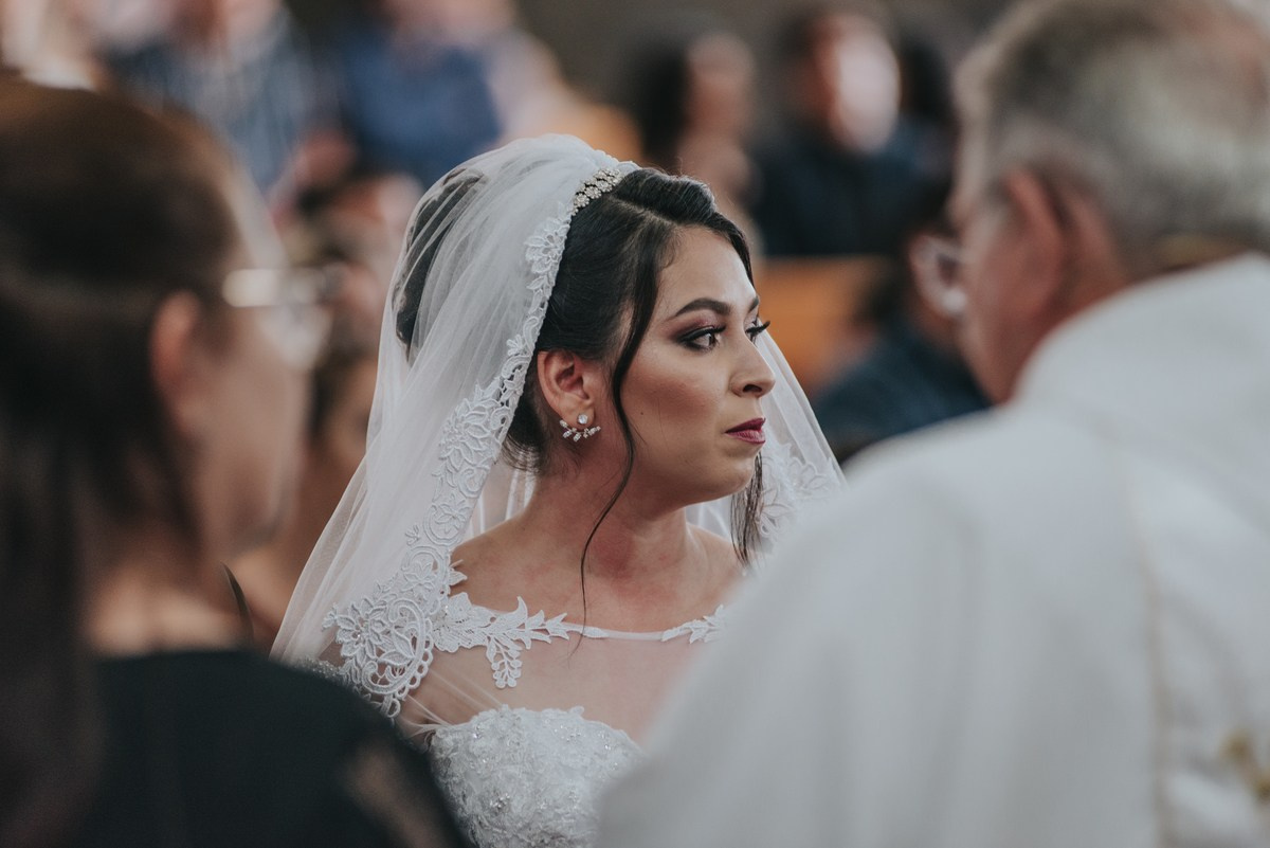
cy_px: 424
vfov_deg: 6.9
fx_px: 7058
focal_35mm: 200
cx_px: 635
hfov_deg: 10.3
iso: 1250
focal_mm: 200
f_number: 2.8
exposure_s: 1/160
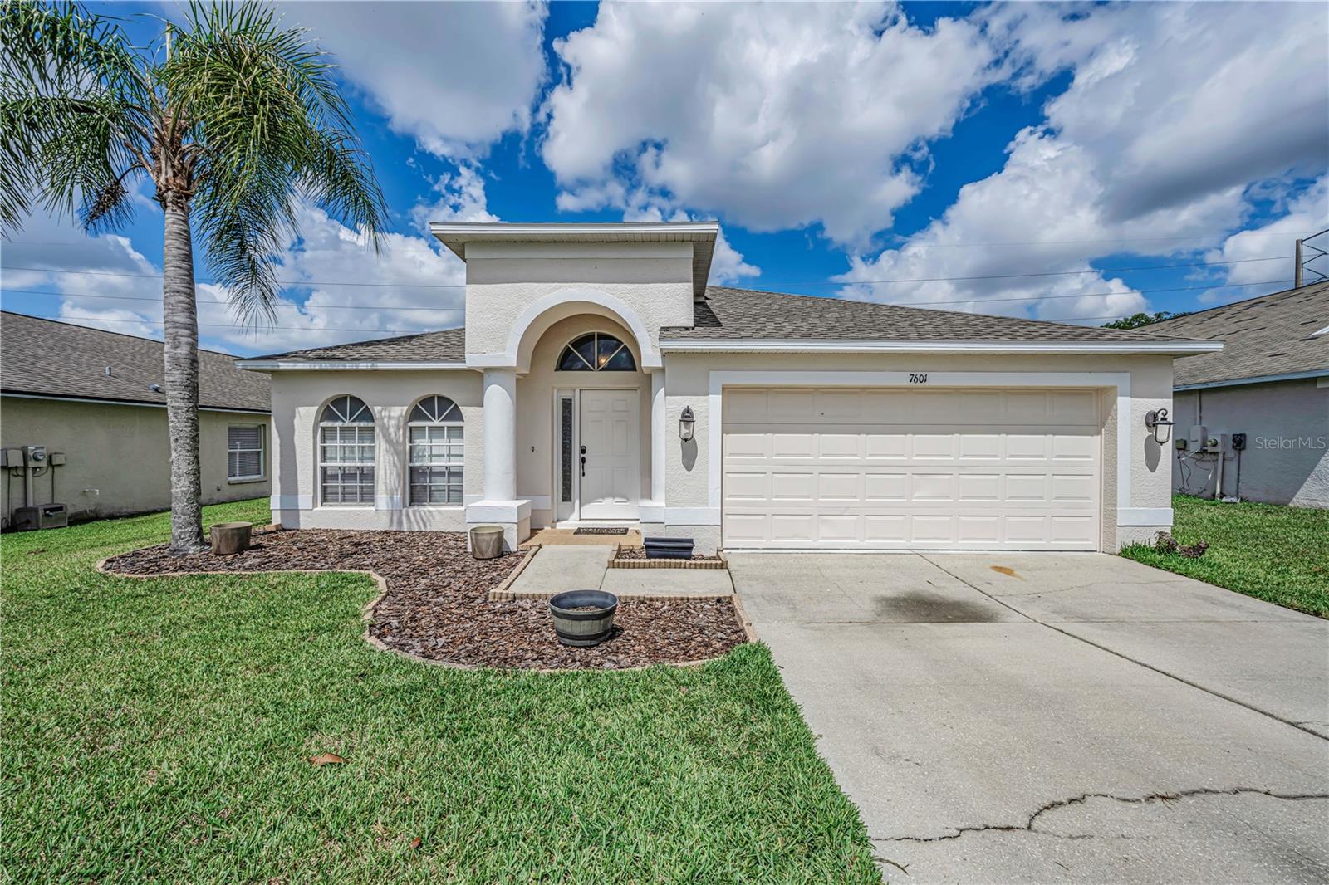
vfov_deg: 81.2
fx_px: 517
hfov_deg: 104.3
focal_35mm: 14
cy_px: 442
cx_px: 664
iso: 100
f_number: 16
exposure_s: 1/200
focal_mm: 14
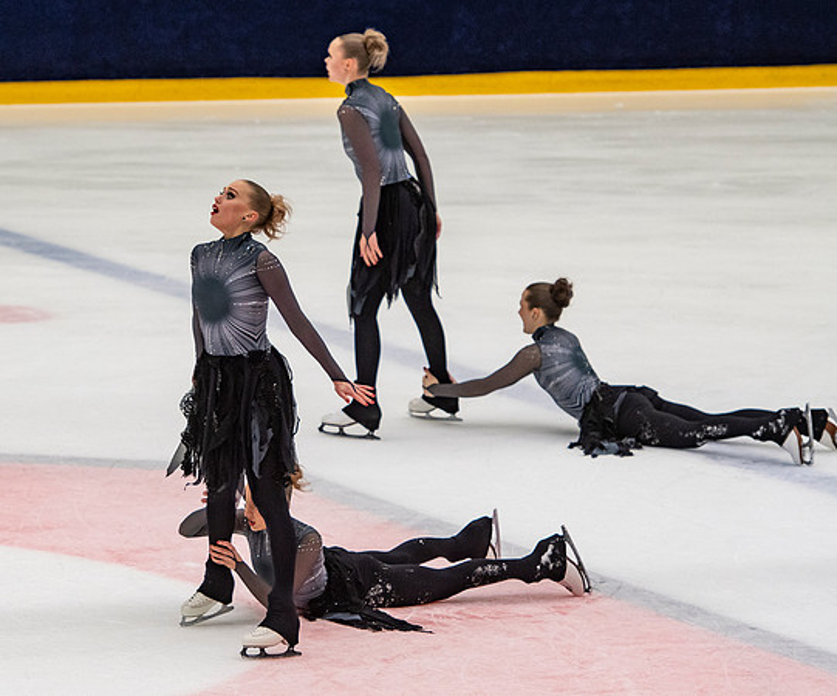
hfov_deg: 7.1
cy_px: 355
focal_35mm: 269
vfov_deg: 5.9
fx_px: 6771
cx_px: 235
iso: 720
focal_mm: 135
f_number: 4
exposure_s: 1/500
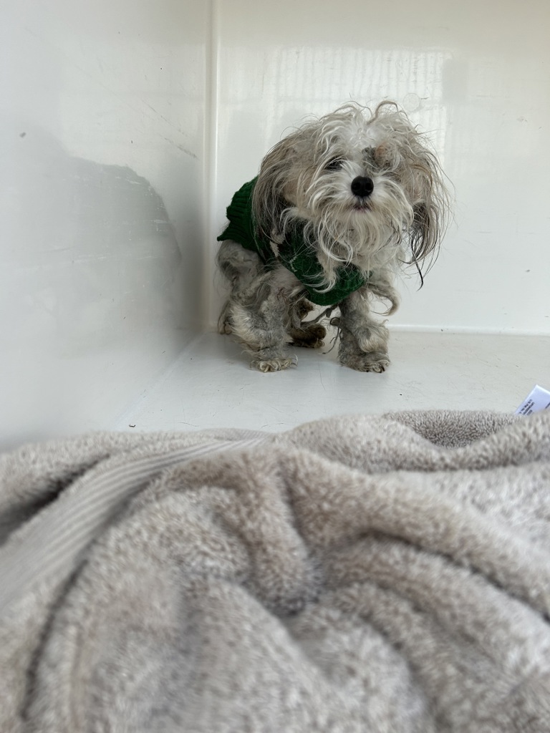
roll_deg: -0.7
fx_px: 551
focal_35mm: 26
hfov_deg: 53.1
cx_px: 275
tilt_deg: -12.4
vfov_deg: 67.3
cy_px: 366
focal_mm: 5.7
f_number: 1.5
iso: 100
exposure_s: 1/121
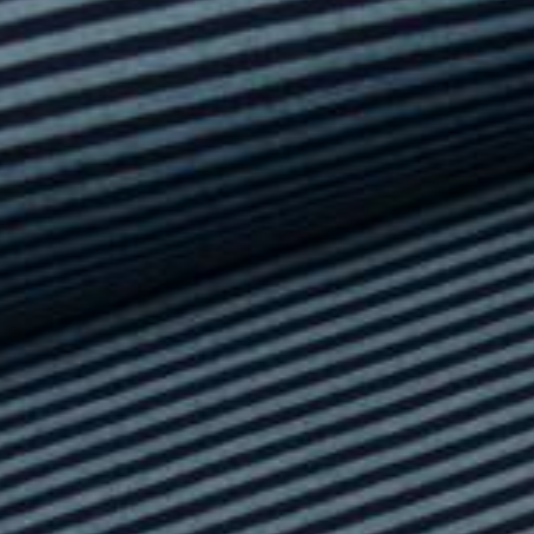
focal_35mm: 73
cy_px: 447
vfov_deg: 23.2
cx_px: 661
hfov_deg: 21.7
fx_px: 1274
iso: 160
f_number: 2.8
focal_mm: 9.12
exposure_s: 1/60
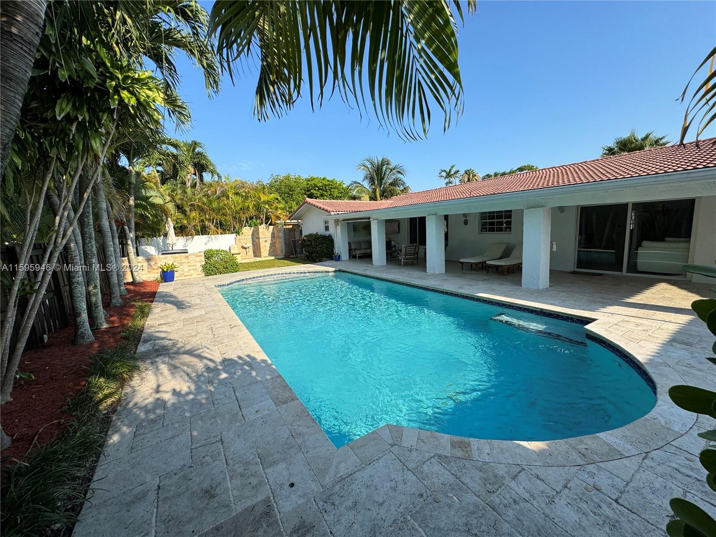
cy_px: 268
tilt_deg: -8.6
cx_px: 358
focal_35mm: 14
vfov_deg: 85.7
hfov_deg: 102.1
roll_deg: +2.1
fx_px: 290
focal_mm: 2.22
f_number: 2.2
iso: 40
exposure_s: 1/1323
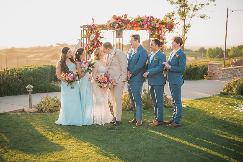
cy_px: 81
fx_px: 338
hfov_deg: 39.6
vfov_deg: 27.0
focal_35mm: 50
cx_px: 122
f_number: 1.2
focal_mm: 50
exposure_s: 1/2000
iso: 200
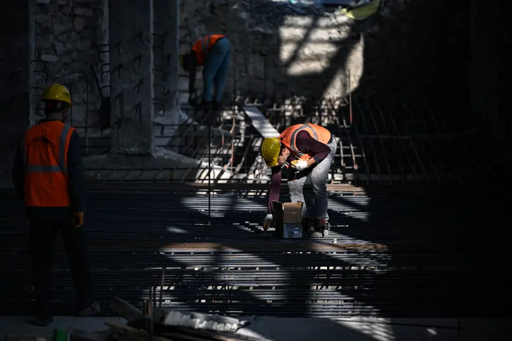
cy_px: 170
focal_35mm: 200
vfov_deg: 6.9
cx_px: 256
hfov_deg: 10.3
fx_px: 2843
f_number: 2.8
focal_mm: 200
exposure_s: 1/5000
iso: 500
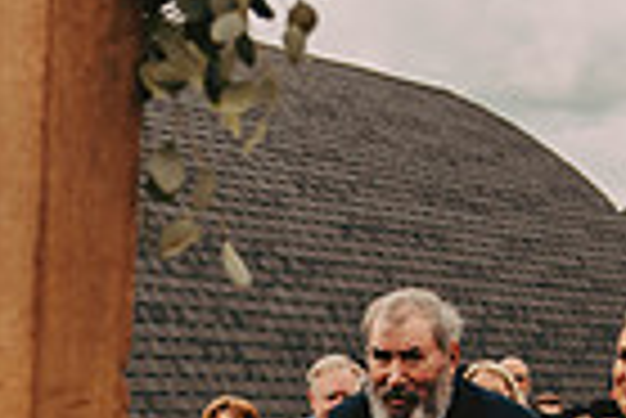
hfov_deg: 15.5
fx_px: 2245
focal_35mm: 129
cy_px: 555
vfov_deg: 10.4
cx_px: -45
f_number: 2.8
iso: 320
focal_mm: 31
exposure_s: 1/3200
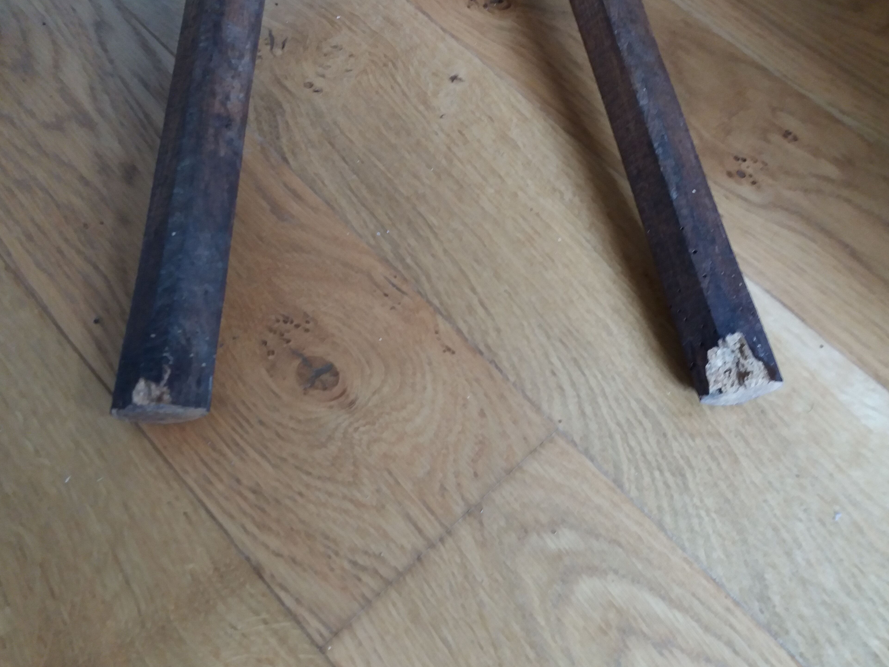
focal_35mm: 30
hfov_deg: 60.0
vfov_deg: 46.8
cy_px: 347
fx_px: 770
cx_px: 451
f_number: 1.9
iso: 160
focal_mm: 3.7
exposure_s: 1/25
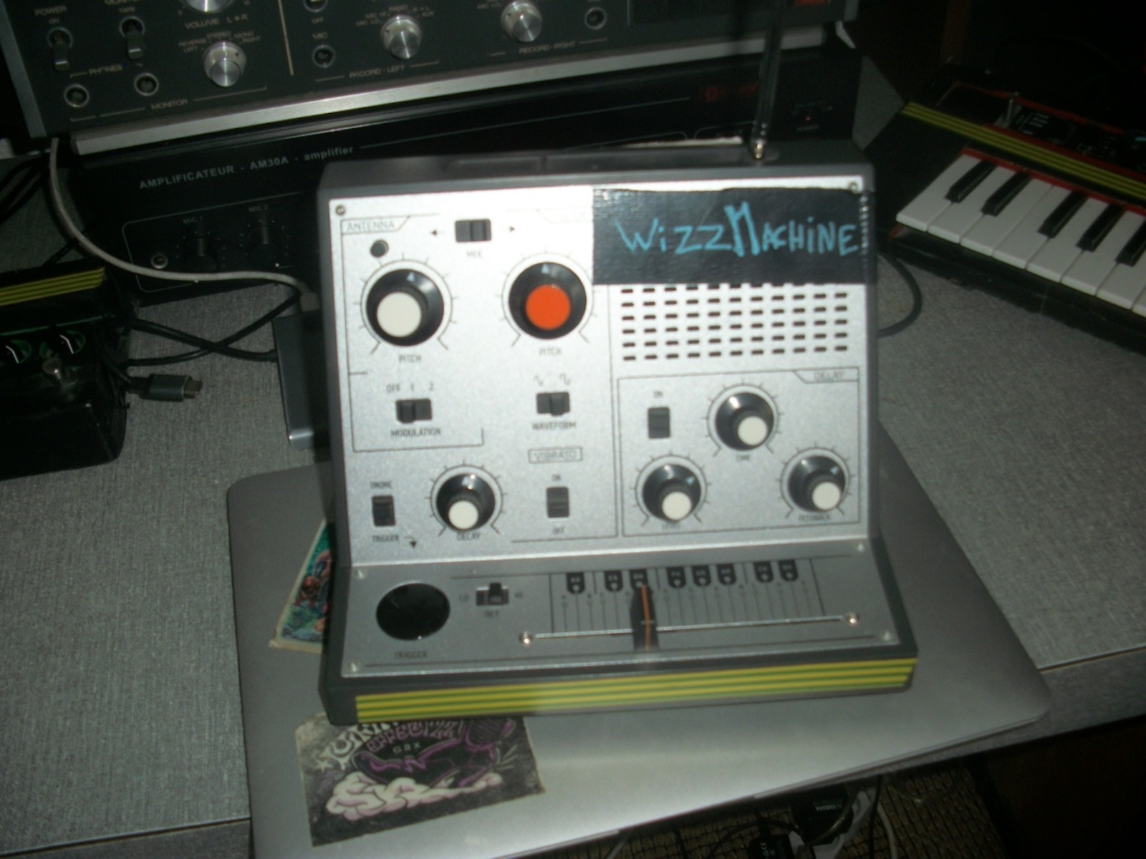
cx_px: 573
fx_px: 1159
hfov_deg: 52.6
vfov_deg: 40.7
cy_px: 430
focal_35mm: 35
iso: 80
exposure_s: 1/30
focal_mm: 6.3
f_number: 3.1
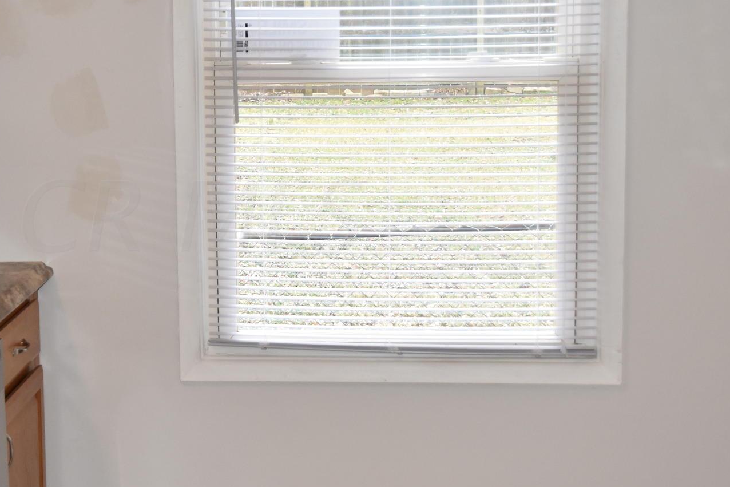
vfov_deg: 15.5
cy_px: 215
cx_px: 191
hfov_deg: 22.9
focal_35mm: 88
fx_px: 1788
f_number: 5.6
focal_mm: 25
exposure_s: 1/125
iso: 720
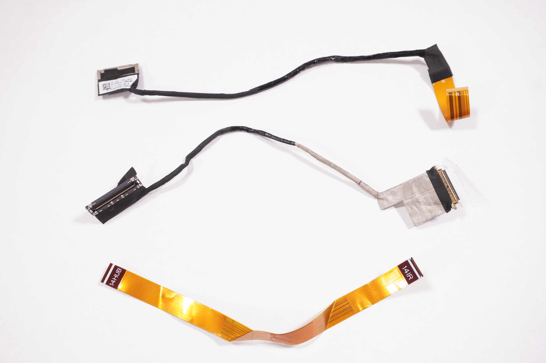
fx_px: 500
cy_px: 182
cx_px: 273
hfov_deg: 57.3
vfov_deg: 39.9
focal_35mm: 33
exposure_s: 1/100
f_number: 6.3
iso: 640
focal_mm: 22
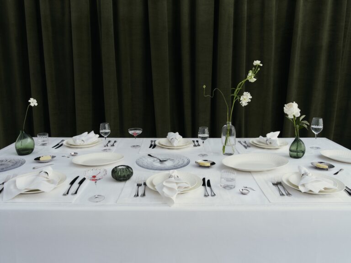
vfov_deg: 48.2
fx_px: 294
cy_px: 132
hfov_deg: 61.7
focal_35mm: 29
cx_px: 176
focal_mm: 36.9
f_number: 11
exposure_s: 1/125
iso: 100
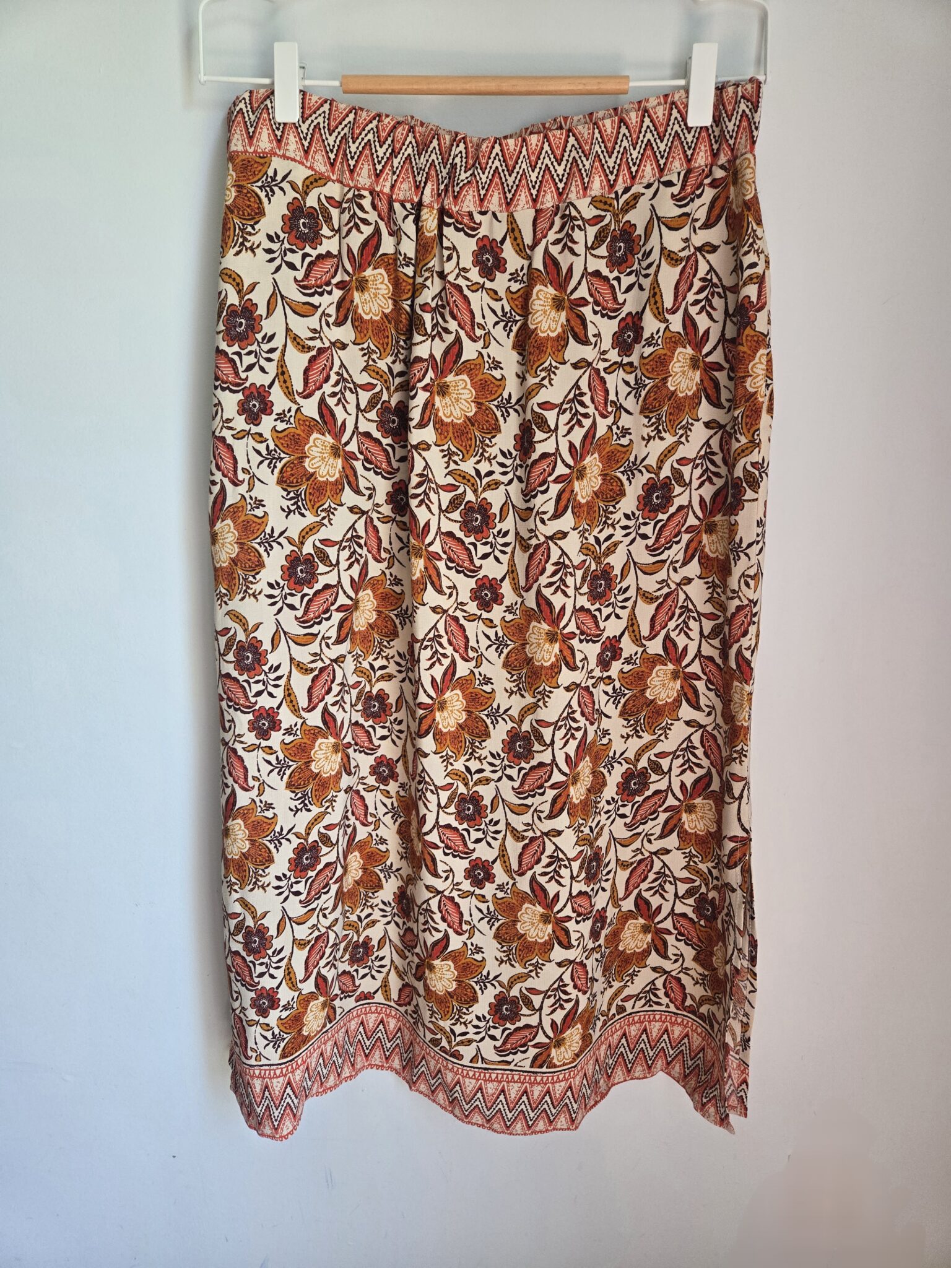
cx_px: 476
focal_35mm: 23
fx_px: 843
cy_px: 634
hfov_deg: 58.9
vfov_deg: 73.9
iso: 200
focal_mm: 5.4
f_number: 1.8
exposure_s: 1/182
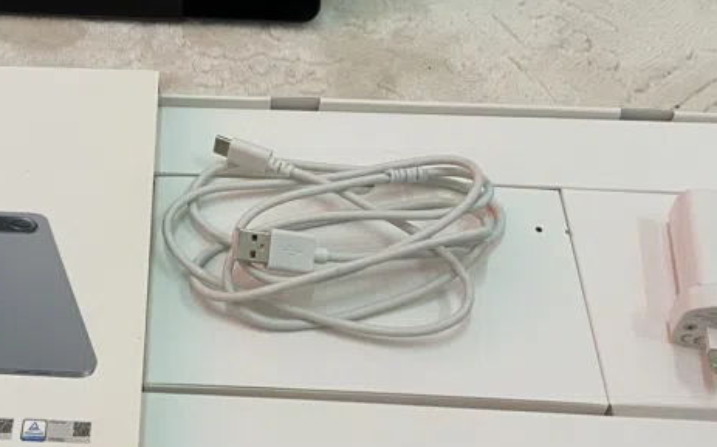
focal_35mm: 61
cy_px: 121
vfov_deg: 21.1
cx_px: 129
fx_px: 1192
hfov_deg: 32.4
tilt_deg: -50.0
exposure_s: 1/50
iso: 125
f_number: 1.8
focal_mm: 4.25
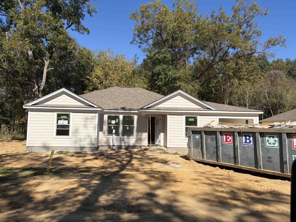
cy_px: 111
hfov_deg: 67.3
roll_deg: +0.1
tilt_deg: +4.6
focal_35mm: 26
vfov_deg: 53.1
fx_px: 222
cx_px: 148
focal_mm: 5.96
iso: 50
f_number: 1.6
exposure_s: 1/4065
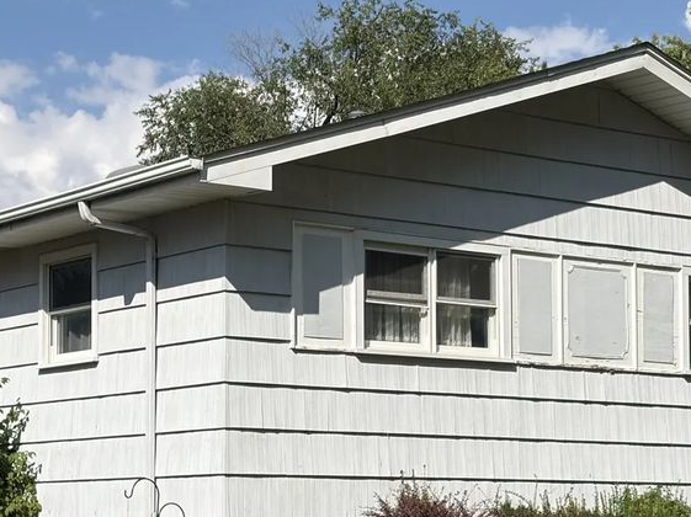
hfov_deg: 20.7
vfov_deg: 15.5
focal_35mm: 95
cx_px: 383
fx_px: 1895
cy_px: 390
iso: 40
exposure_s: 1/6369
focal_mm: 5.96
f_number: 1.6
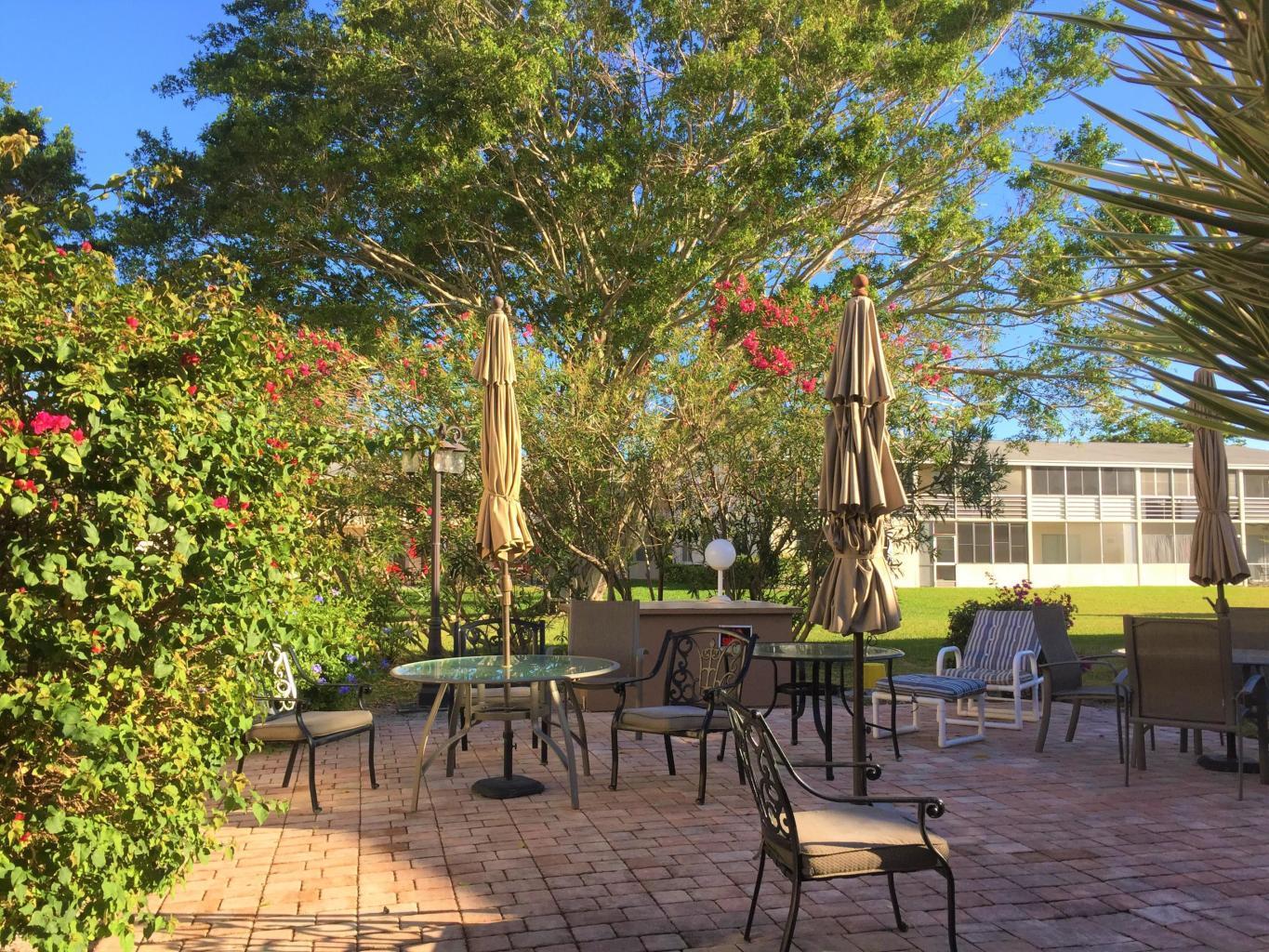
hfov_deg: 61.7
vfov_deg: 48.2
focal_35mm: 29
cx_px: 634
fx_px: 1063
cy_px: 476
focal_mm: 4.15
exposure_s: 1/760
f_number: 2.2
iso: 32
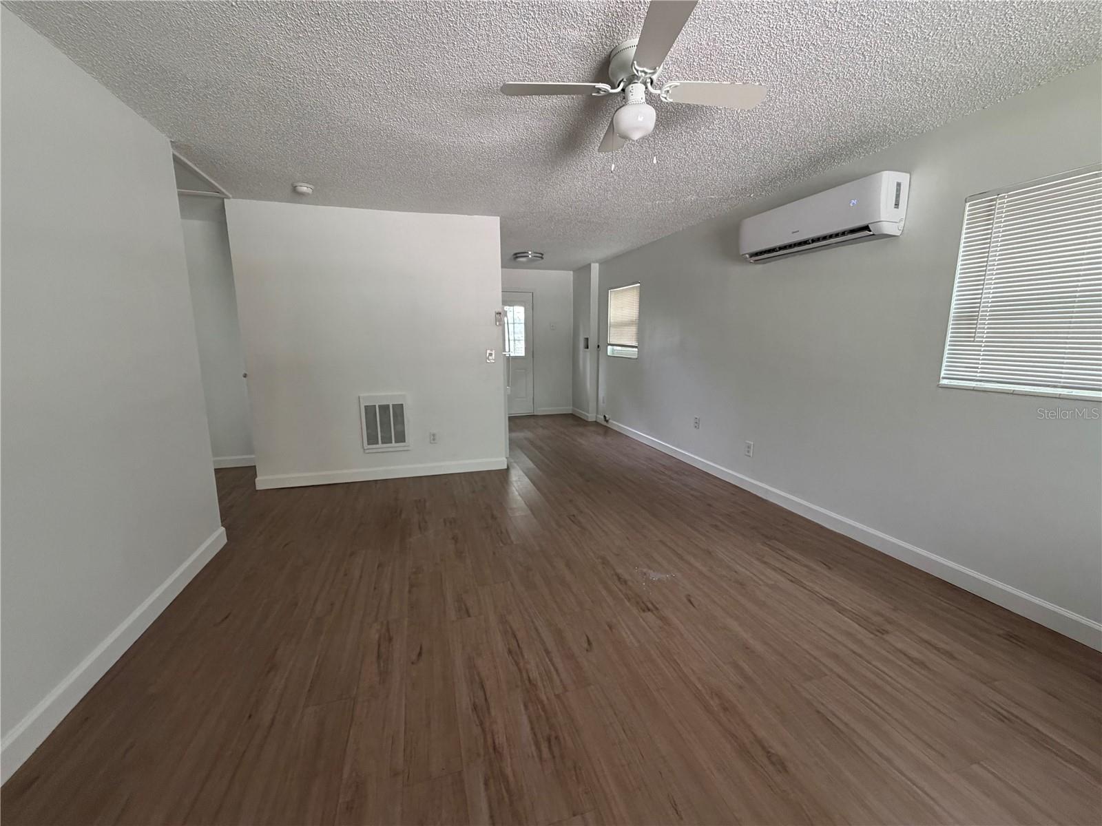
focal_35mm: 14
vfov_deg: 85.7
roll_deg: +0.3
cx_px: 551
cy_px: 413
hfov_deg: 102.1
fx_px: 446
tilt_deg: -9.4
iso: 320
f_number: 2.2
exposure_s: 1/82
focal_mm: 2.22
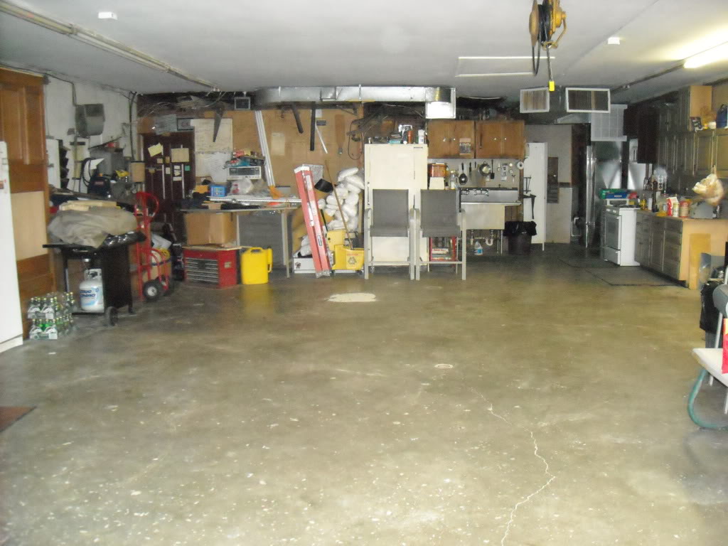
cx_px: 364
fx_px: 736
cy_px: 273
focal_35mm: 35
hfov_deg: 52.6
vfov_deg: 40.7
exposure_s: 1/60
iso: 1181
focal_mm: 5.7
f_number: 2.8
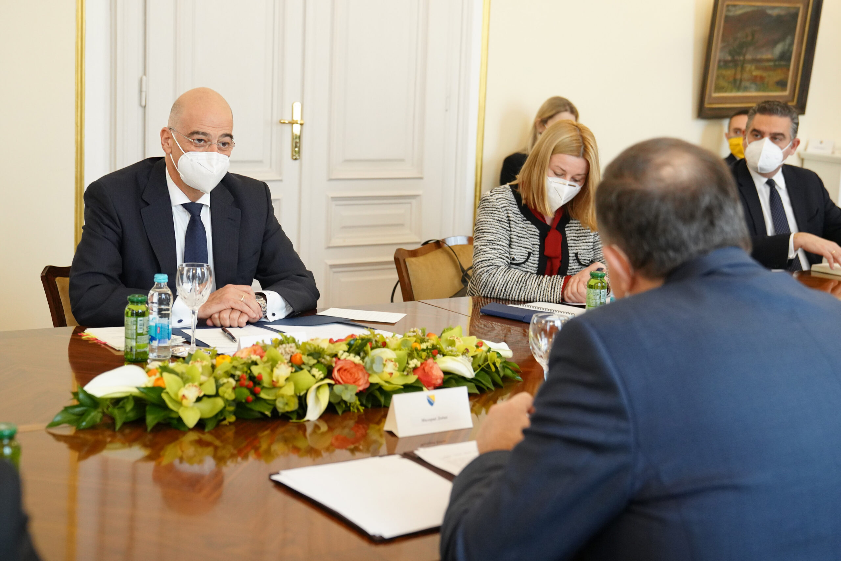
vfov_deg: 29.9
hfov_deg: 43.6
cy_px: 280
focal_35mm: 45
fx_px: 1051
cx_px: 420
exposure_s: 1/125
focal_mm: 45
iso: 2500
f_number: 3.2
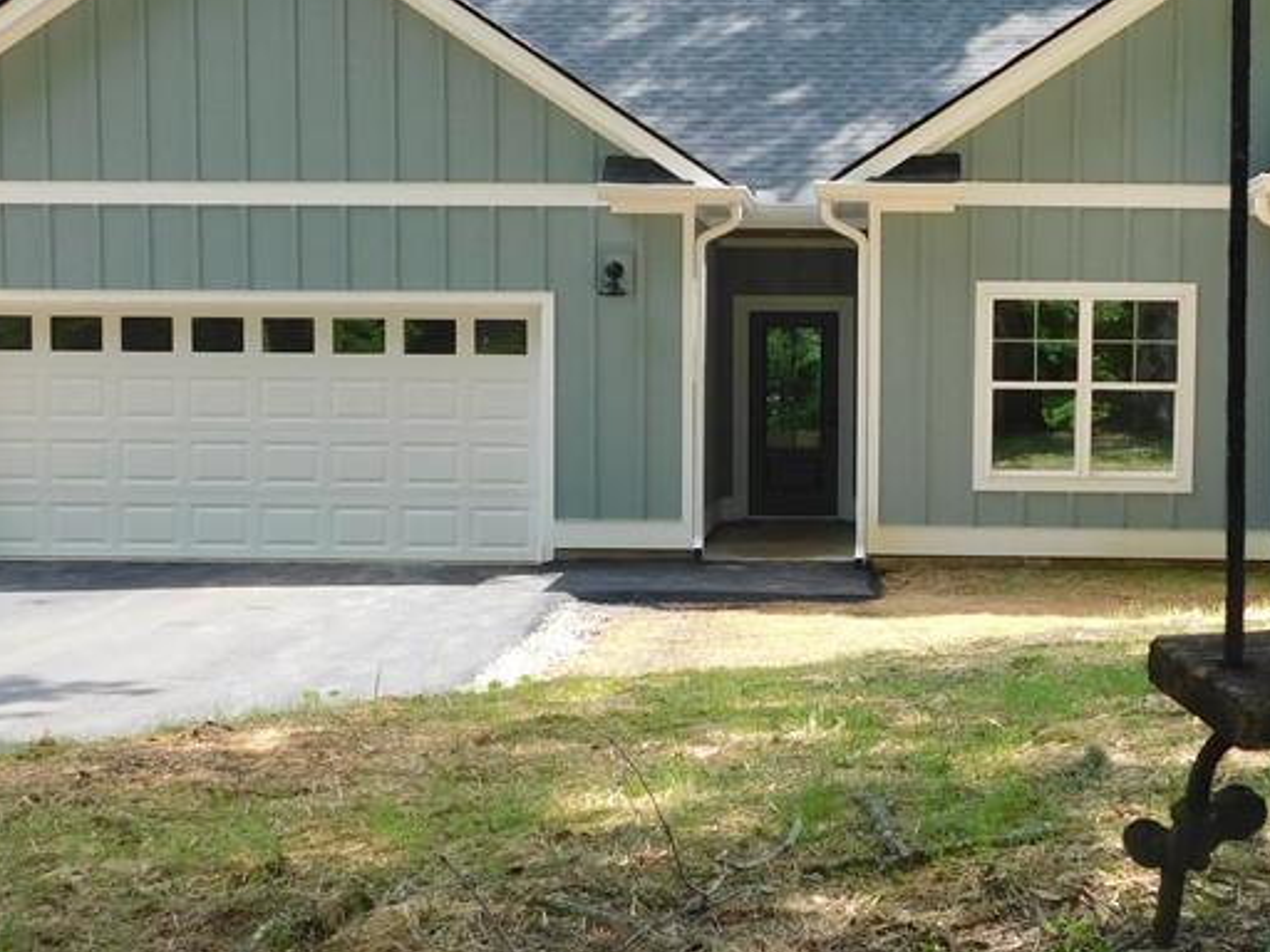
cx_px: 846
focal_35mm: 60
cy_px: 555
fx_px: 2201
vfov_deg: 24.4
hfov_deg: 31.9
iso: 125
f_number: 3.2
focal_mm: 5.3
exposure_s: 1/250
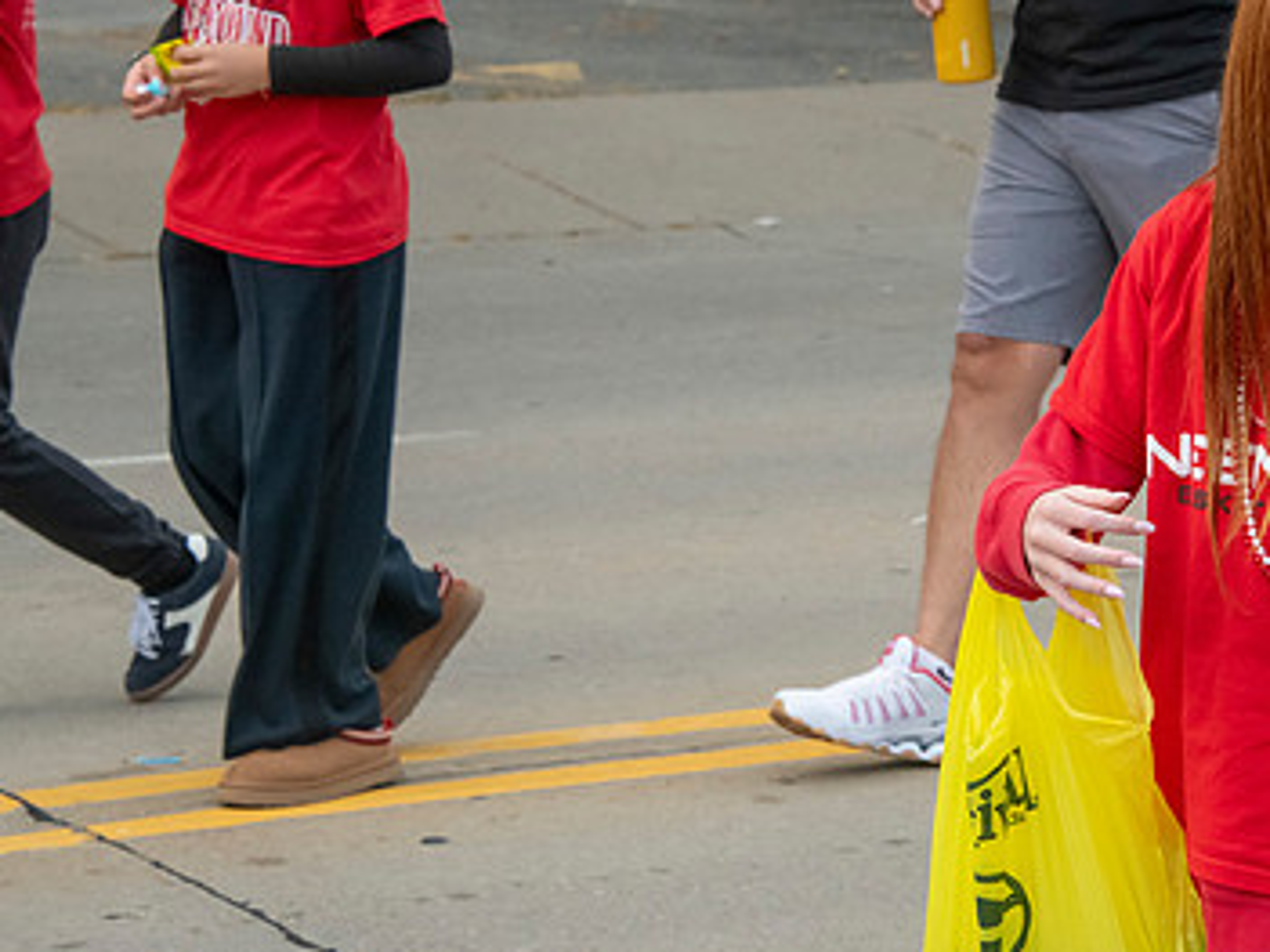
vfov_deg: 8.3
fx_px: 6528
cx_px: 1020
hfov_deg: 11.1
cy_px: 375
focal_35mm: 178
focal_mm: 112
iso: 3200
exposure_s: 1/500
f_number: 11
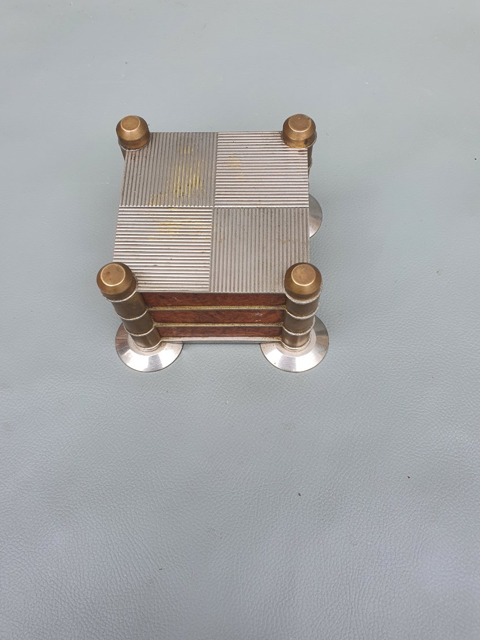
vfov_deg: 63.4
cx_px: 237
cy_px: 342
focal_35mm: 28
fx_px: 517
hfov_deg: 49.8
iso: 50
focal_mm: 4.3
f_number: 2.4
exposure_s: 1/193
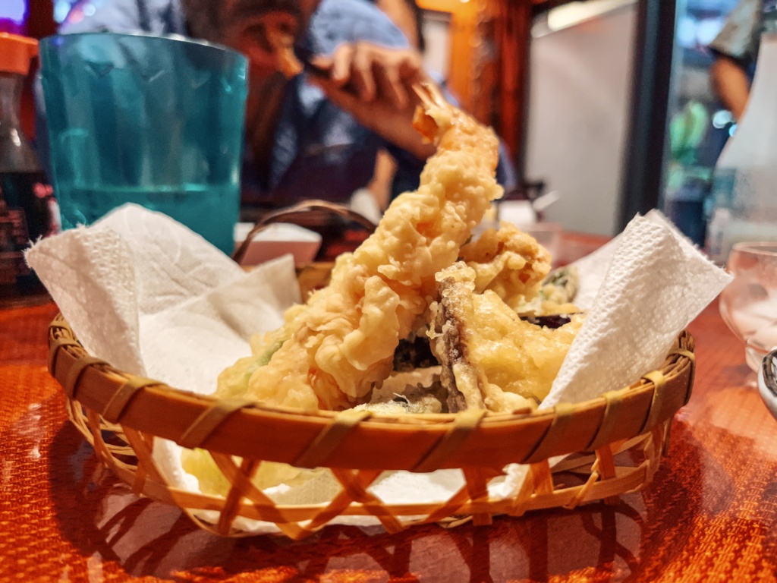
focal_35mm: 26
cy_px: 292
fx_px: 584
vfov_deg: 53.1
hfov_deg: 67.3
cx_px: 388
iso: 250
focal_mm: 5.1
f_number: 1.6
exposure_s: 1/60
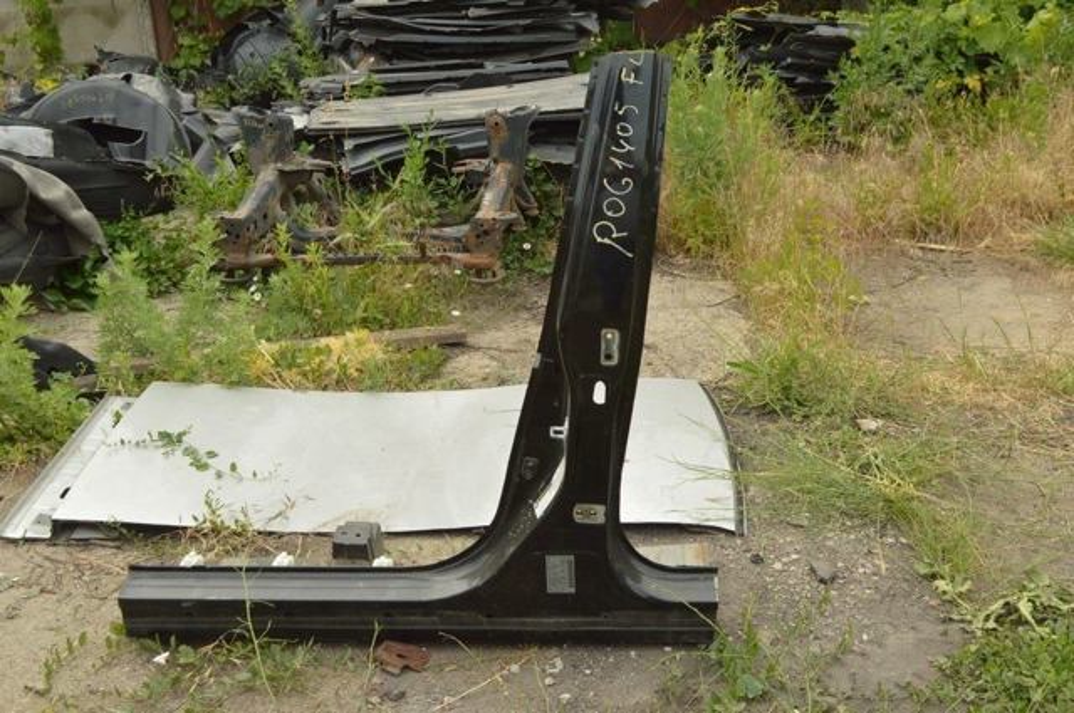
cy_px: 356
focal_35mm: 40
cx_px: 537
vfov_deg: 32.9
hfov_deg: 48.0
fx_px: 1207
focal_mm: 27
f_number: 10
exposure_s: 1/400
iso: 400
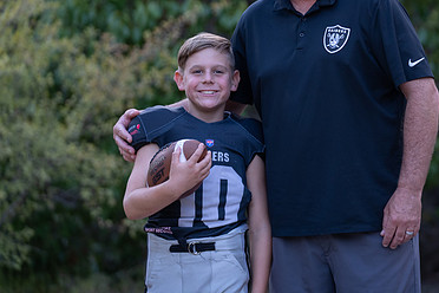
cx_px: 267
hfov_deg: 10.5
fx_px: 2378
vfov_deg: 7.0
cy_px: 87
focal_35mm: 195
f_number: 2.8
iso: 640
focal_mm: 125
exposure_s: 1/320
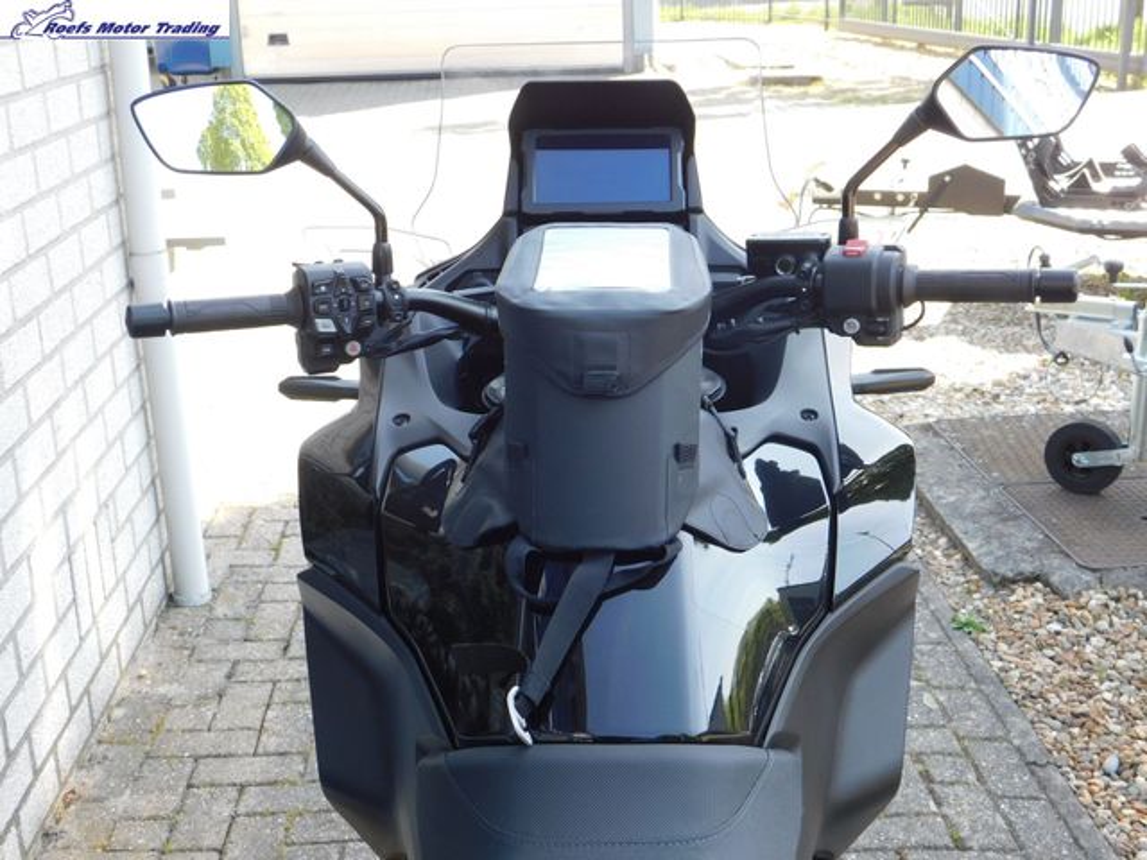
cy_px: 430
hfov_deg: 42.1
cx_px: 574
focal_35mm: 45
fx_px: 1491
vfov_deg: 32.2
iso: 125
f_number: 3.7
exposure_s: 1/100
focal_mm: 8
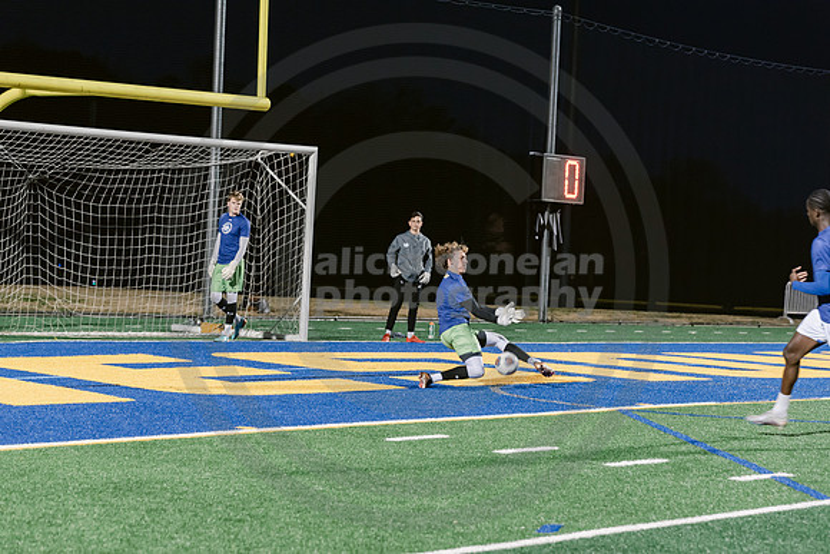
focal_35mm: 102
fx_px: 2352
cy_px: 277
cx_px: 415
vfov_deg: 13.4
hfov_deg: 20.0
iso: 2500
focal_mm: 102
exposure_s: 1/250
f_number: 4
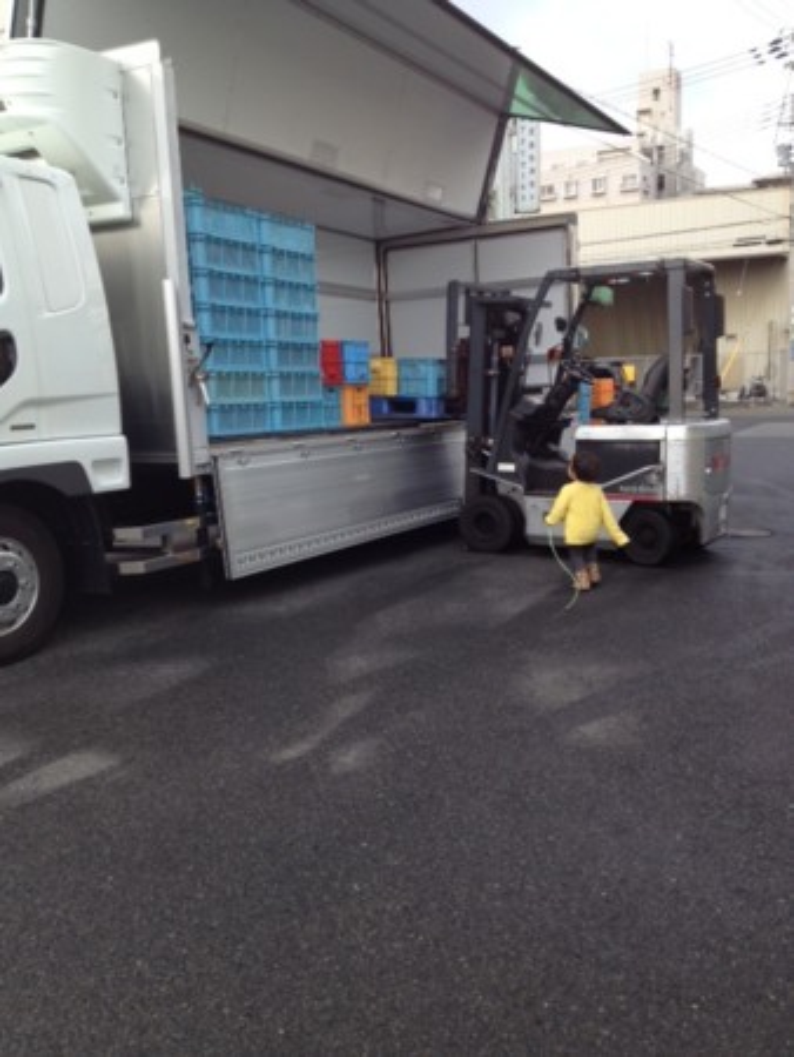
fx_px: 1069
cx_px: 397
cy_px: 528
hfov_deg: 40.7
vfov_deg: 52.6
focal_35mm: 35
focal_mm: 4.28
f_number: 2.4
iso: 50
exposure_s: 1/213
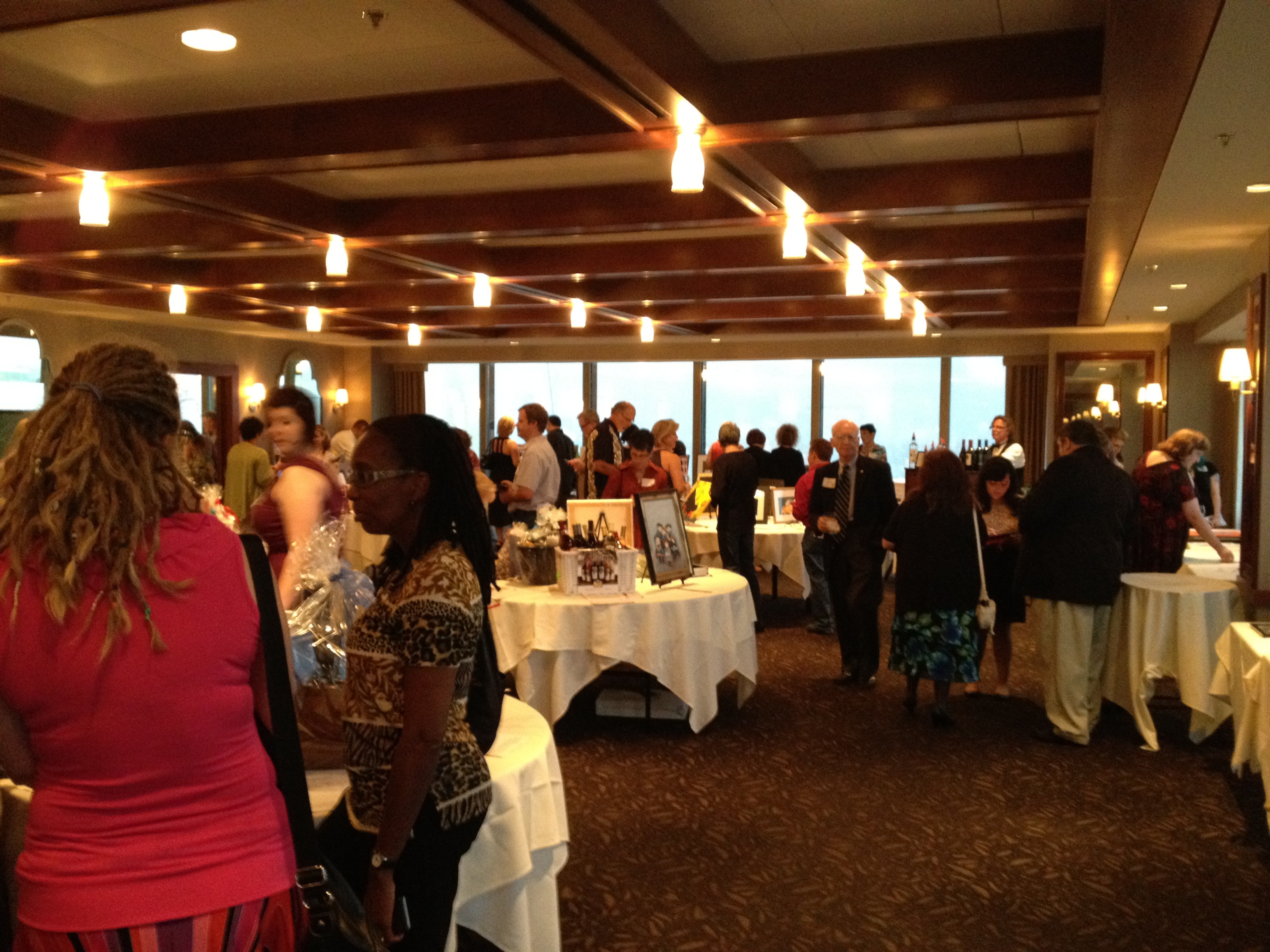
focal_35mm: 35
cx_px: 635
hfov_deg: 52.6
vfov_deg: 40.7
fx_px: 1284
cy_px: 476
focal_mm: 4.28
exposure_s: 1/15
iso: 400
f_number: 2.4
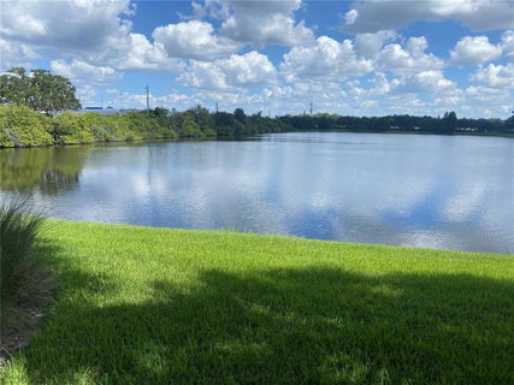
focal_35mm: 26
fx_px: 386
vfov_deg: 53.0
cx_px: 257
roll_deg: -0.8
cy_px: 192
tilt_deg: -10.8
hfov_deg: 67.3
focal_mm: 4.25
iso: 32
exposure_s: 1/3125
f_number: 1.8
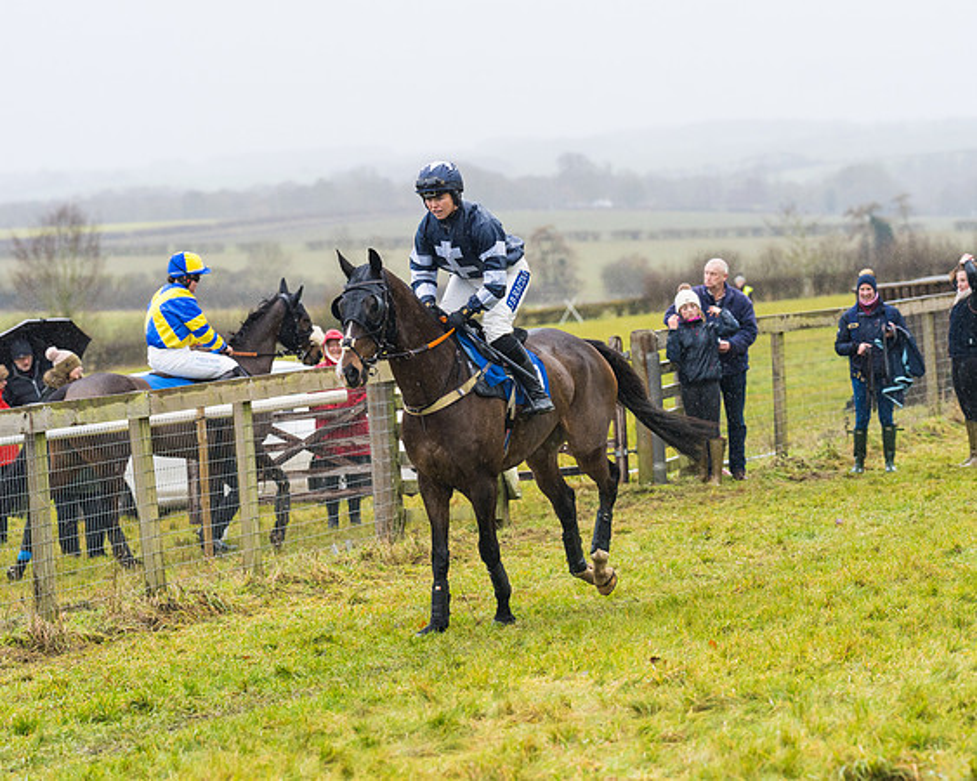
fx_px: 4663
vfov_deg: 9.6
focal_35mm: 161
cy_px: 414
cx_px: 483
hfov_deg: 12.0
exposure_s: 1/1000
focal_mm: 135
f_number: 4
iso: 800
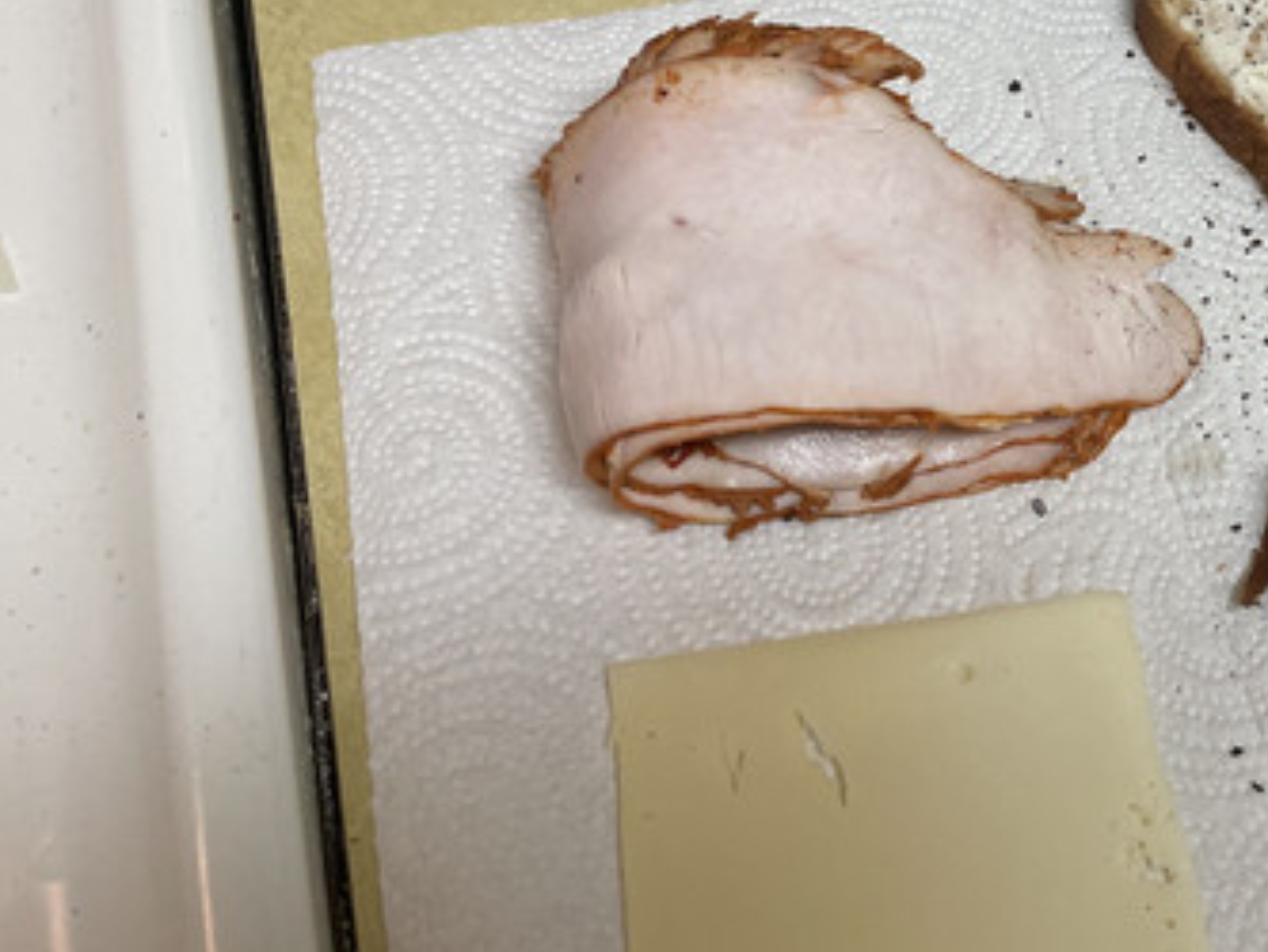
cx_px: 1215
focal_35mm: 50
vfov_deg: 28.3
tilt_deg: -50.9
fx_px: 1832
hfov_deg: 35.2
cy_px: 137
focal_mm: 4.2
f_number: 1.6
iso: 125
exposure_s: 1/120
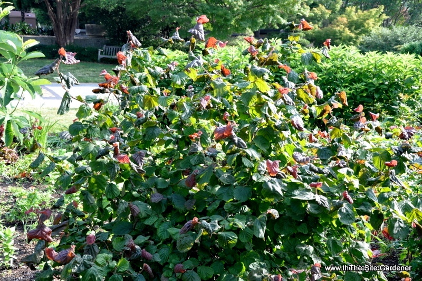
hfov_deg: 38.9
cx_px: 211
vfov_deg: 26.4
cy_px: 140
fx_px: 597
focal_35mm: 51
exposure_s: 1/60
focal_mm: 34
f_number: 8
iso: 200
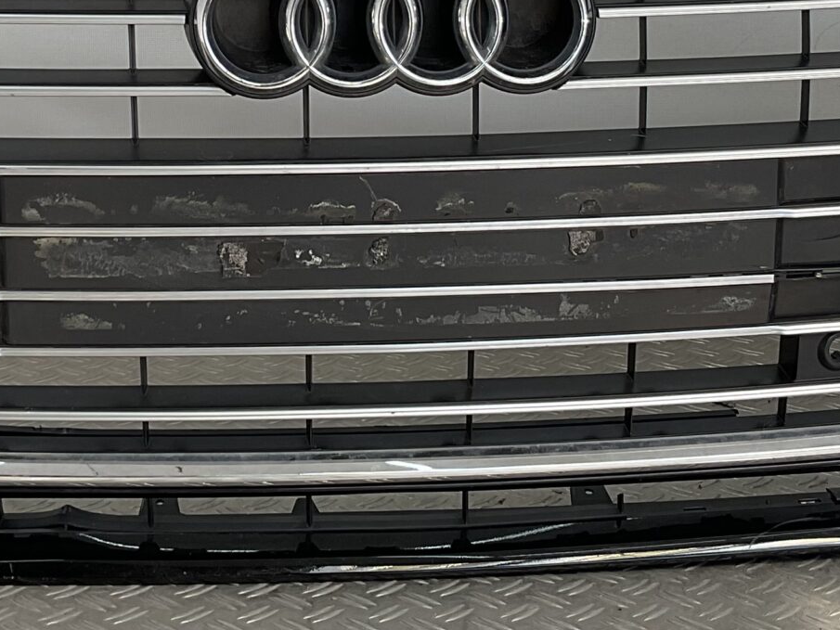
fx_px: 1990
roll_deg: -1.0
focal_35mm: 82
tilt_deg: -7.6
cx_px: 333
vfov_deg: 17.6
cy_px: -7
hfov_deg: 23.8
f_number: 1.8
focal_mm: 3
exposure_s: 1/292
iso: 16
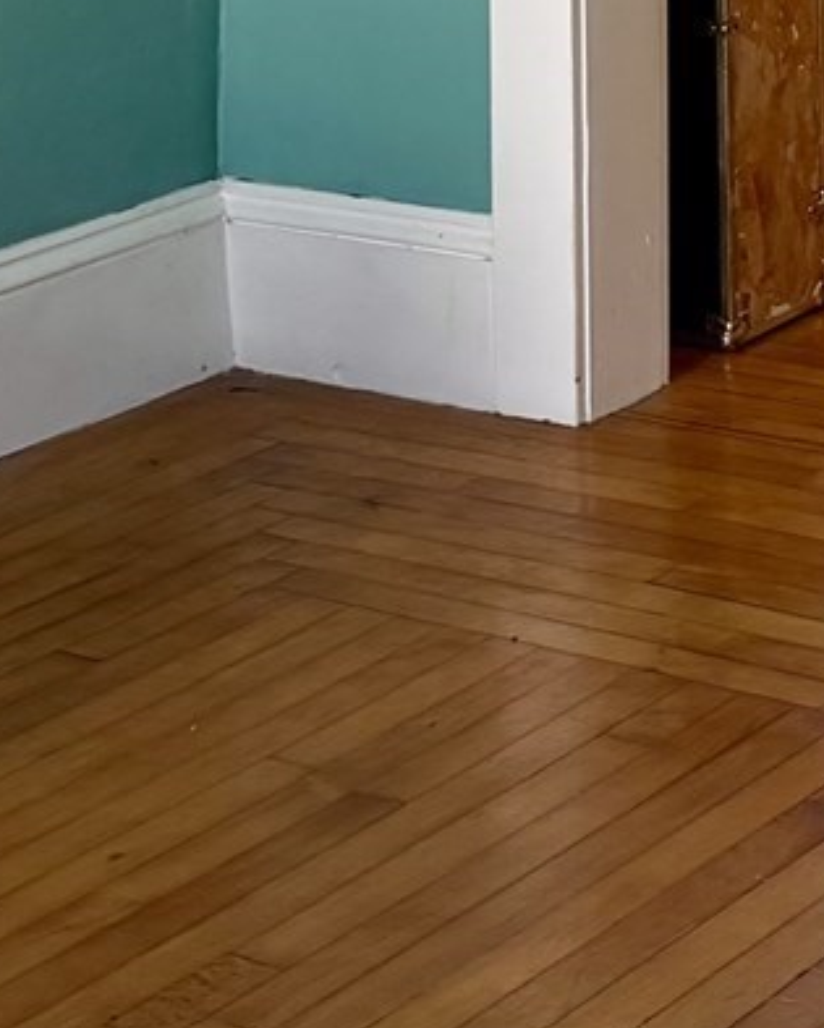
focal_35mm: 122
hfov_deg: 12.3
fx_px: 3715
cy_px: -675
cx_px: 1028
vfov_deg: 14.3
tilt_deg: -3.1
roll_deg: +0.5
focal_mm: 6.76
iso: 160
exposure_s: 1/121
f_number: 1.78
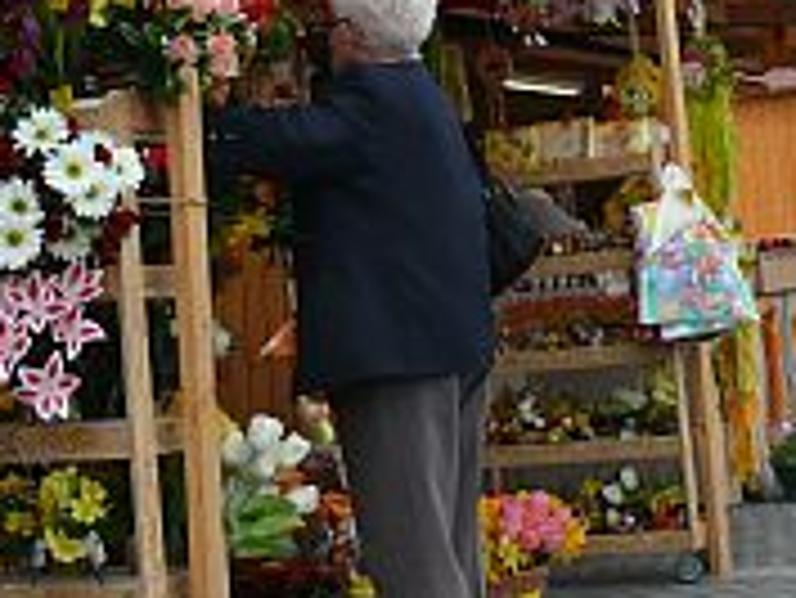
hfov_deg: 22.0
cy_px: -54
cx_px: 337
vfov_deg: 16.2
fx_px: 2048
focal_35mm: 89
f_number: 5.6
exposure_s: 1/250
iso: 100
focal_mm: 7.4
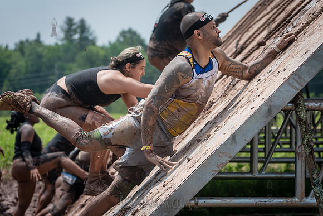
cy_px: 108
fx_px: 718
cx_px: 162
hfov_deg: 25.4
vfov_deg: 17.1
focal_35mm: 80
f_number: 4
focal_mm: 80
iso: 400
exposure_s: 1/2500
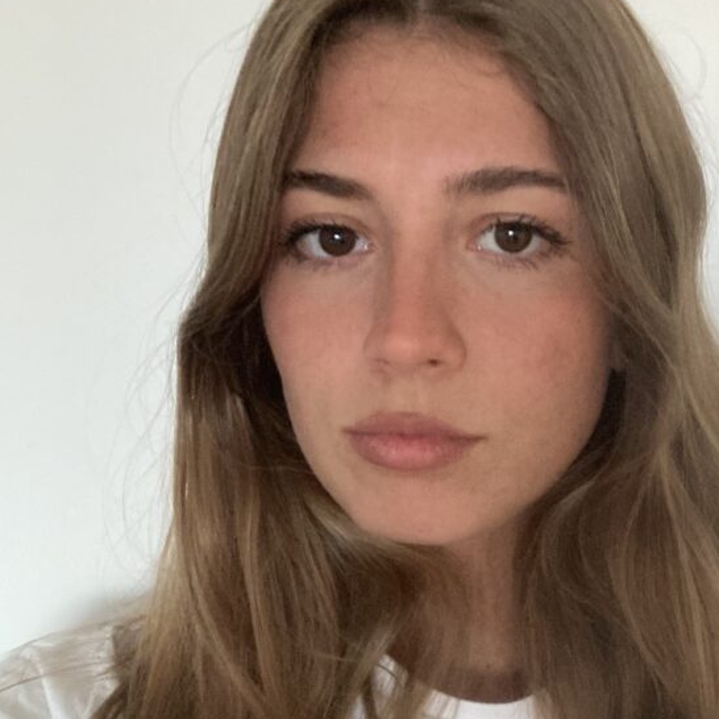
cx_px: 462
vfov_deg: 32.1
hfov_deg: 32.0
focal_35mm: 53
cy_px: 450
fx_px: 1245
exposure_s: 1/22
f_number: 2.2
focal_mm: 2.87
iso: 640
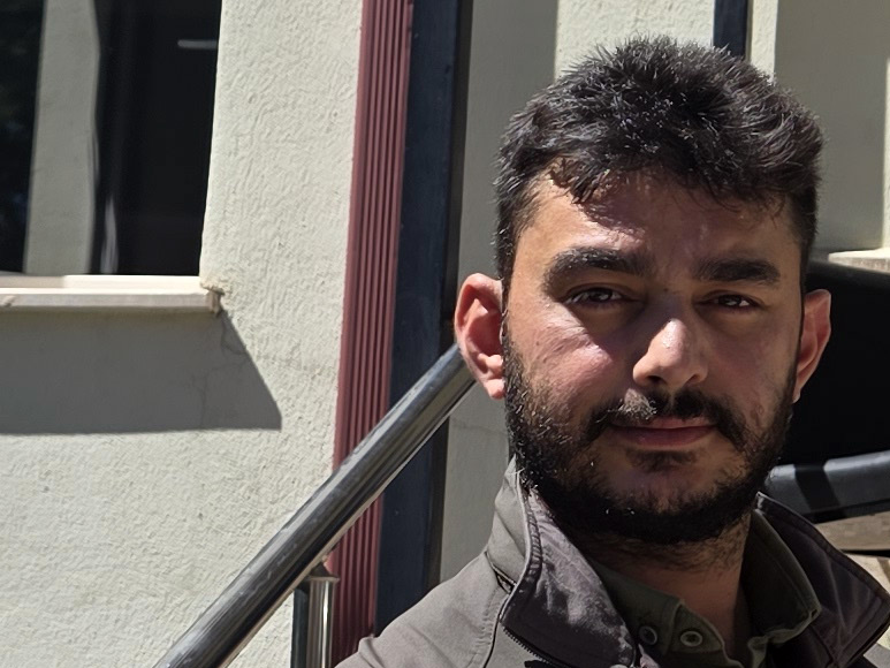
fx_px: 3060
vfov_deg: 12.5
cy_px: 346
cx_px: 1787
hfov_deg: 13.9
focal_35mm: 119
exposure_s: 1/532
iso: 12
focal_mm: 6.3
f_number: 1.7
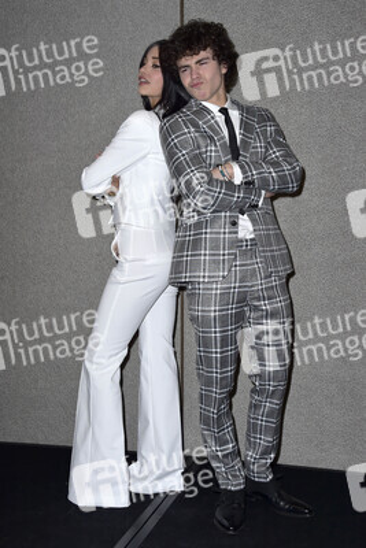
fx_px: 731
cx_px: 183
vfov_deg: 41.1
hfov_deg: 28.1
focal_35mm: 48
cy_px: 274
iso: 500
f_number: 6.3
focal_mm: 48
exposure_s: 1/250
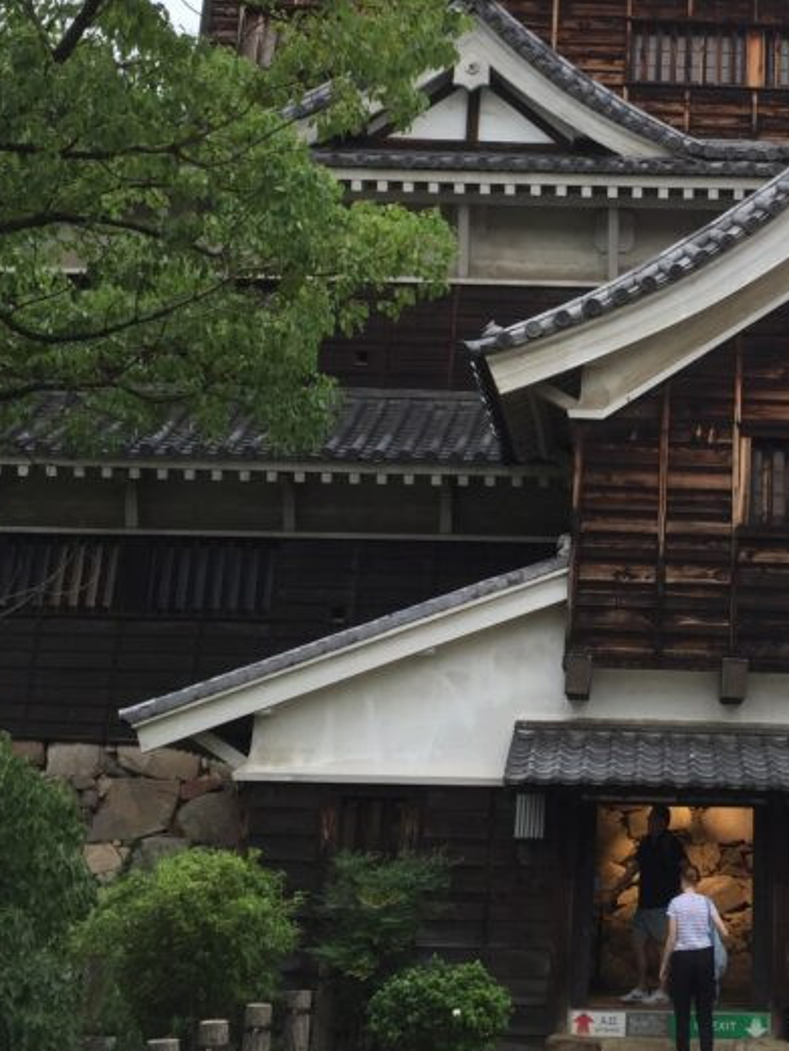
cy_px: 307
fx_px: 1732
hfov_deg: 24.8
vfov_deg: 33.3
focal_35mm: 57
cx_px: 722
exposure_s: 1/149
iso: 32
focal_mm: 4.15
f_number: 2.2
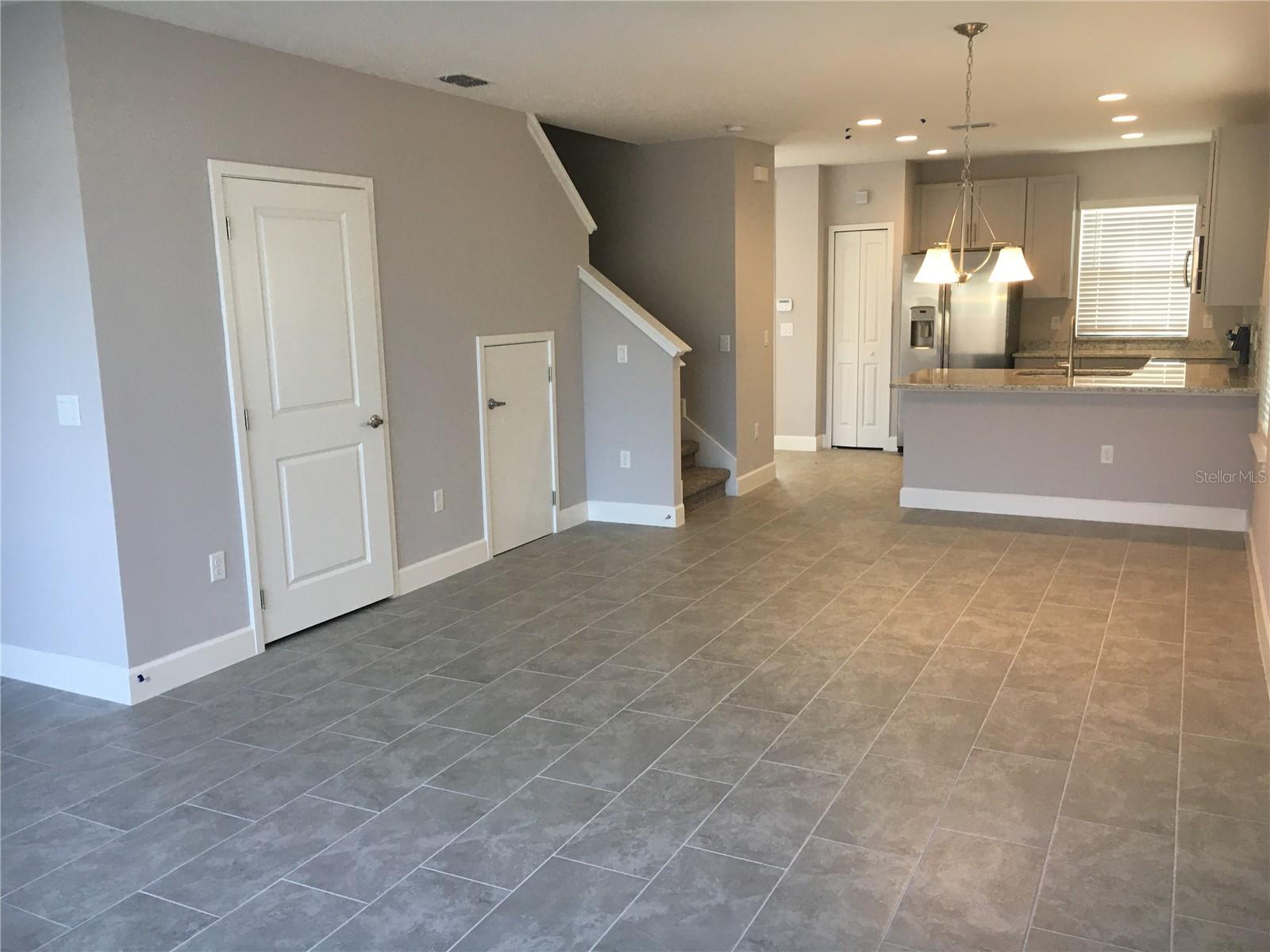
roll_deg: +0.9
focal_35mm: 29
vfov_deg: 48.2
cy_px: 476
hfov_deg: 61.7
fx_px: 1064
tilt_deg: -10.7
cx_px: 635
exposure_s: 1/30
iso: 32
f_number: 2.2
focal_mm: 4.15
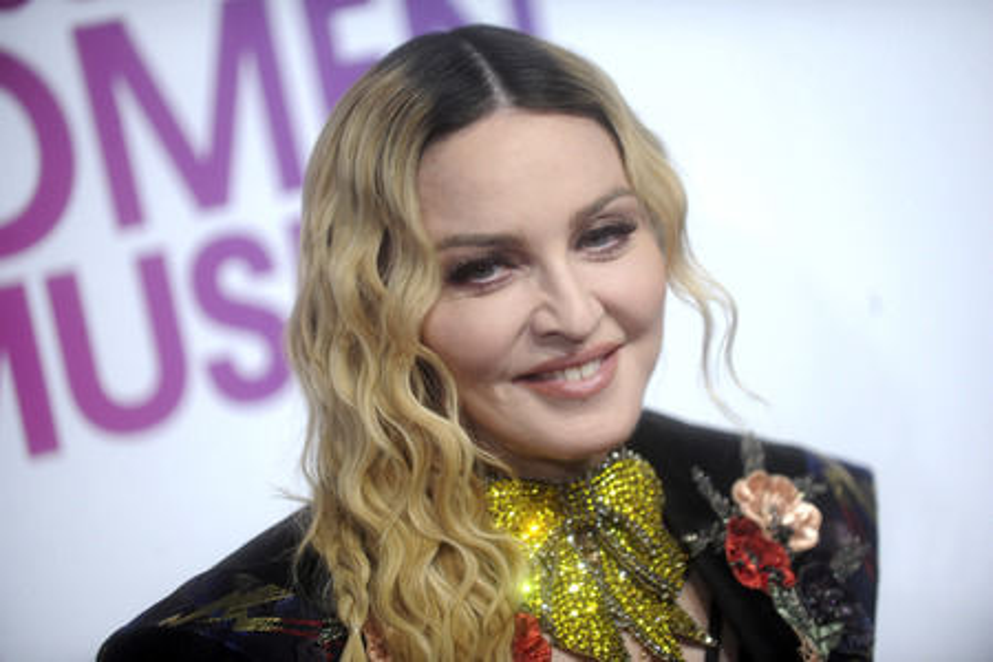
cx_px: 496
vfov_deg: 7.8
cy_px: 331
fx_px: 4827
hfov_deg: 11.7
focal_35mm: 175
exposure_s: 1/400
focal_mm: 175
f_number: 3.2
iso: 1250
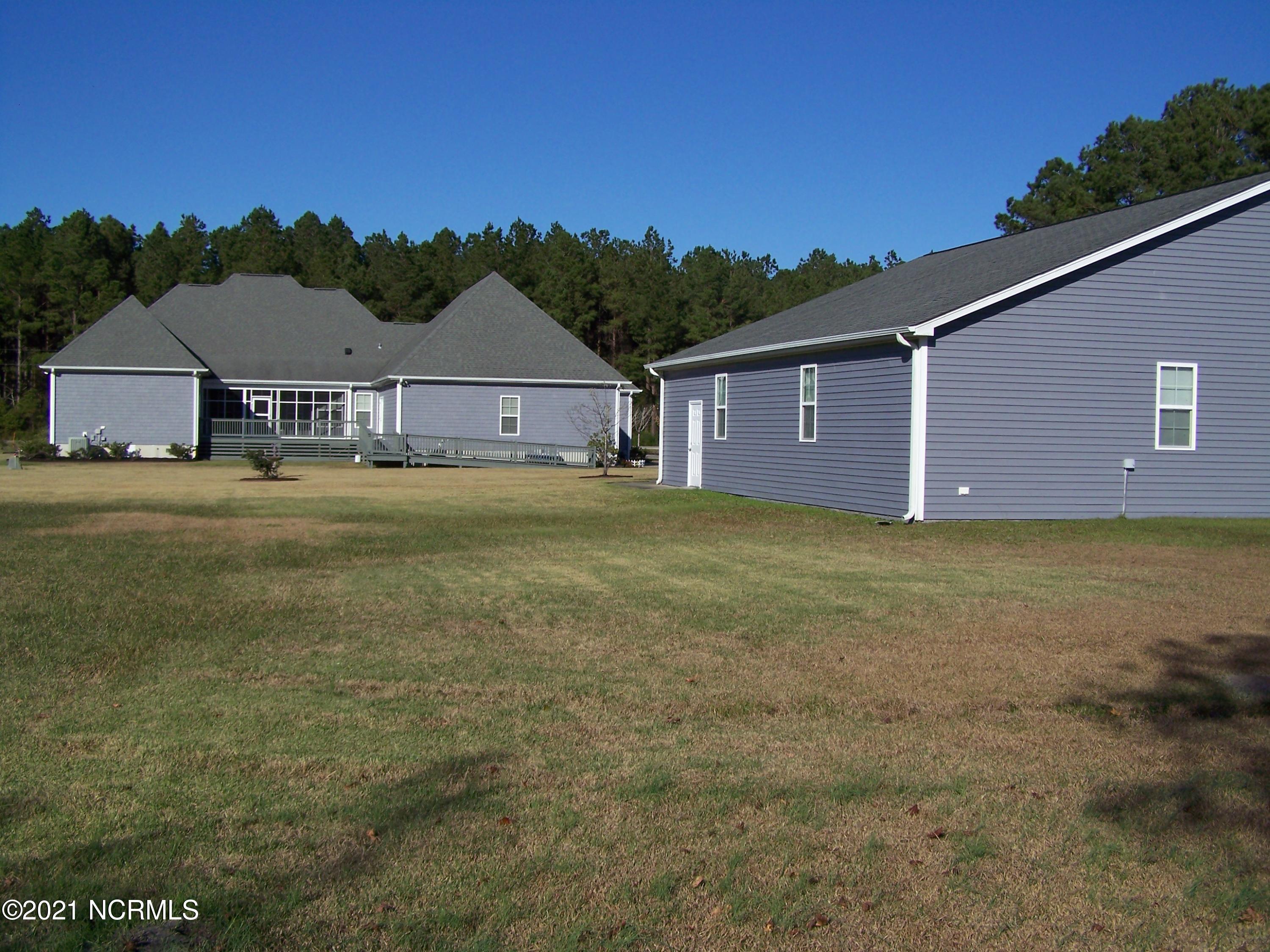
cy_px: 476
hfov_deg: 49.0
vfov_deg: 37.7
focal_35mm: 38
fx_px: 1394
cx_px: 635
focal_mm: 6.3
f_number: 4
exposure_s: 1/1000
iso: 64
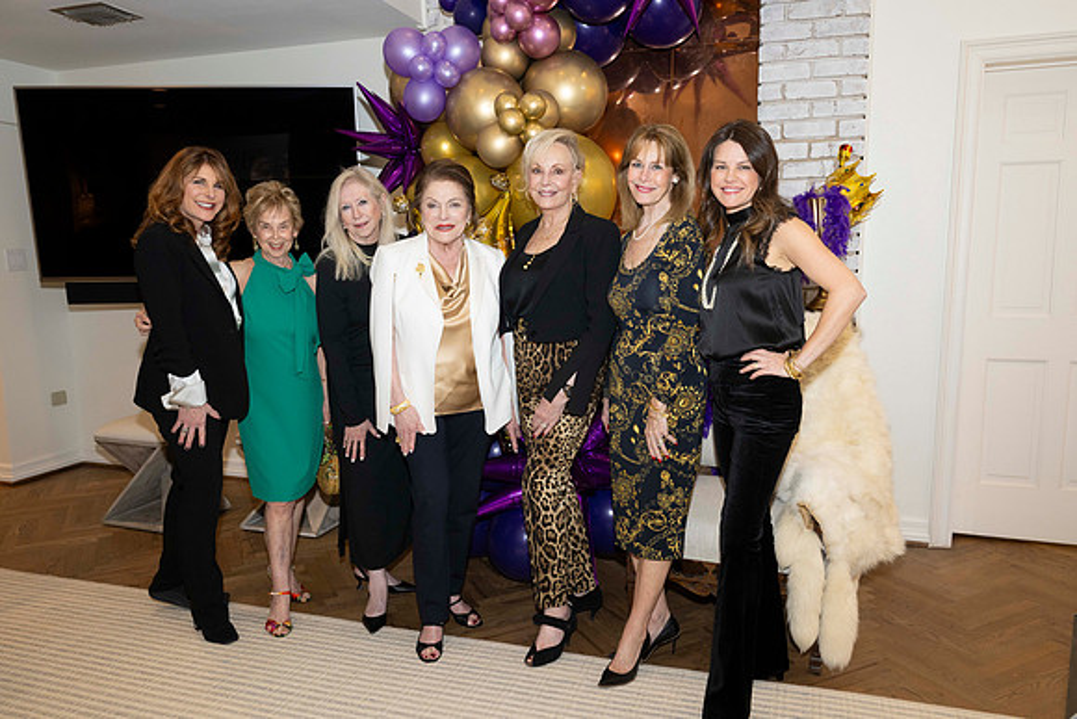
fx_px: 808
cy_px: 360
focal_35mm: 27
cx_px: 538
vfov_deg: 48.0
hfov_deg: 67.4
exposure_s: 1/80
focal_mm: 27
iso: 800
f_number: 5.6
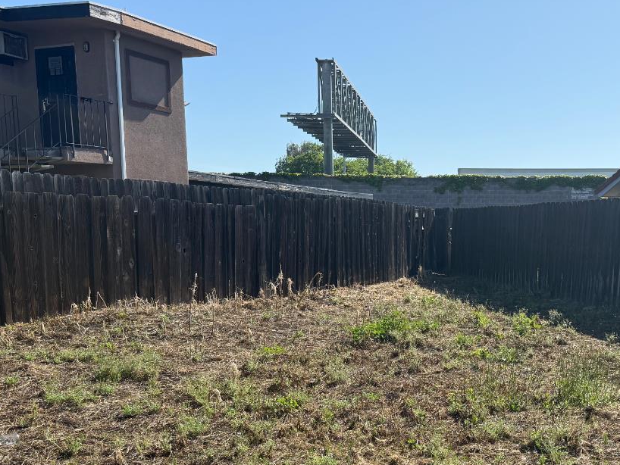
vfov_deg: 32.0
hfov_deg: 42.3
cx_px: 421
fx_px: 788
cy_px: 374
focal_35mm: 44
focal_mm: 6.76
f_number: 1.78
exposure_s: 1/4167
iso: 80
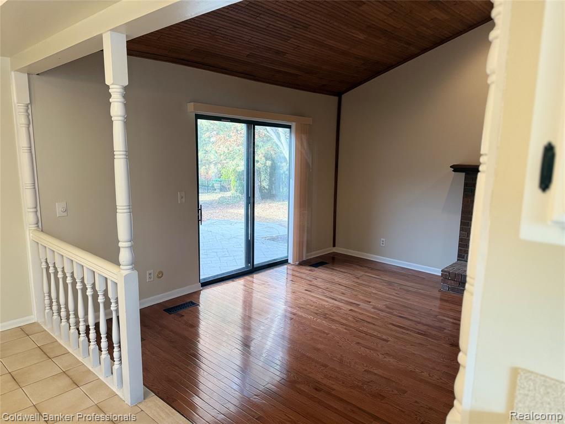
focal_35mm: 24
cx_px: 282
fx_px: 392
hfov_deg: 71.6
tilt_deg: -10.9
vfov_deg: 56.8
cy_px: 212
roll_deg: -0.6
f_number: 1.78
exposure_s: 1/120
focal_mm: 6.76
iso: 200
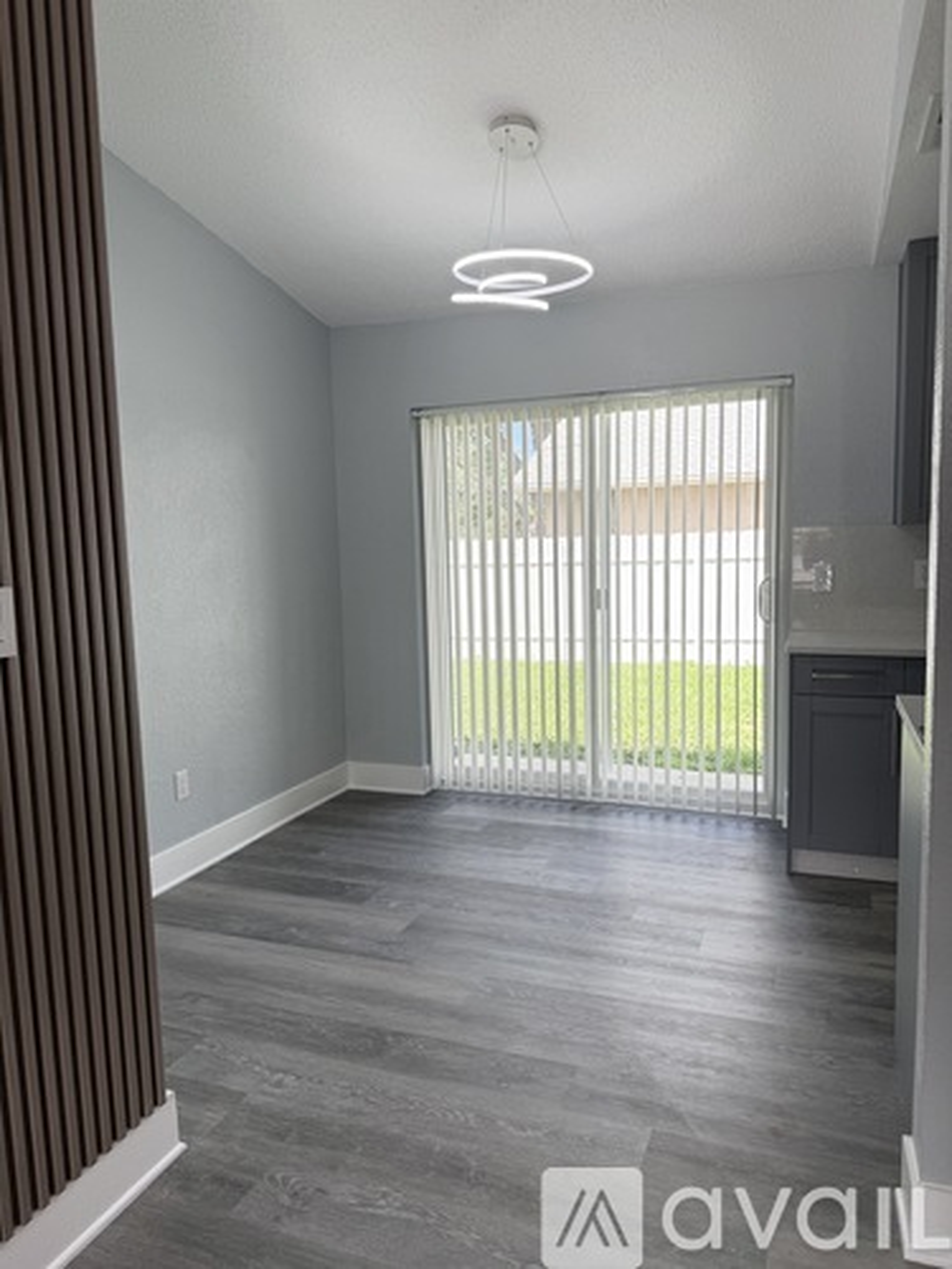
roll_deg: +1.9
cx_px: 476
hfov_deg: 56.8
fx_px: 880
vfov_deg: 71.6
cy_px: 634
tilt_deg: -6.5
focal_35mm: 24
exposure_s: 1/476
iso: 100
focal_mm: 6.76
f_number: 1.78
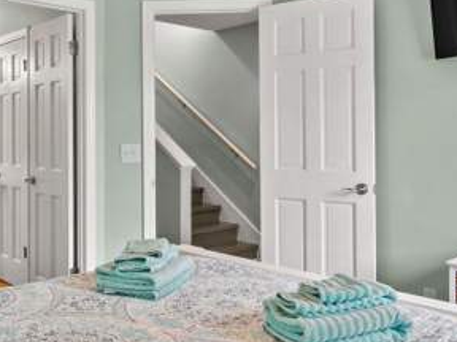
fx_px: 528
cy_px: 135
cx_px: 173
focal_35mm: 40
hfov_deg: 46.4
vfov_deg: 35.8
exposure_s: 1.6
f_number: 8
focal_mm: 10
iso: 400
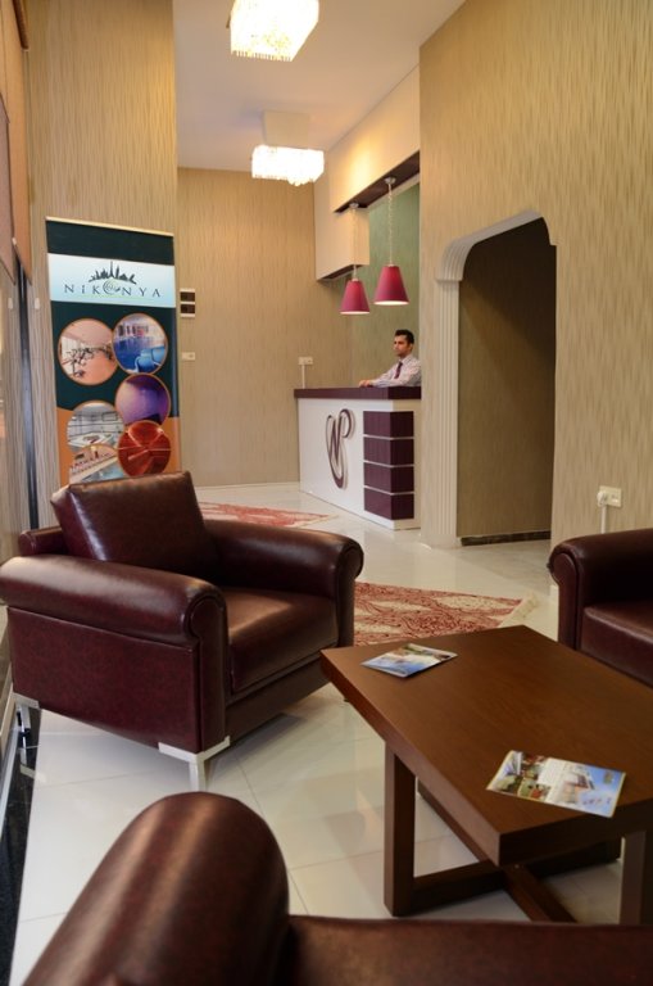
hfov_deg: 47.8
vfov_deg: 67.5
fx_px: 738
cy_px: 493
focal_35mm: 27
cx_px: 326
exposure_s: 1/50
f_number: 5.6
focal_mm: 18
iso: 800
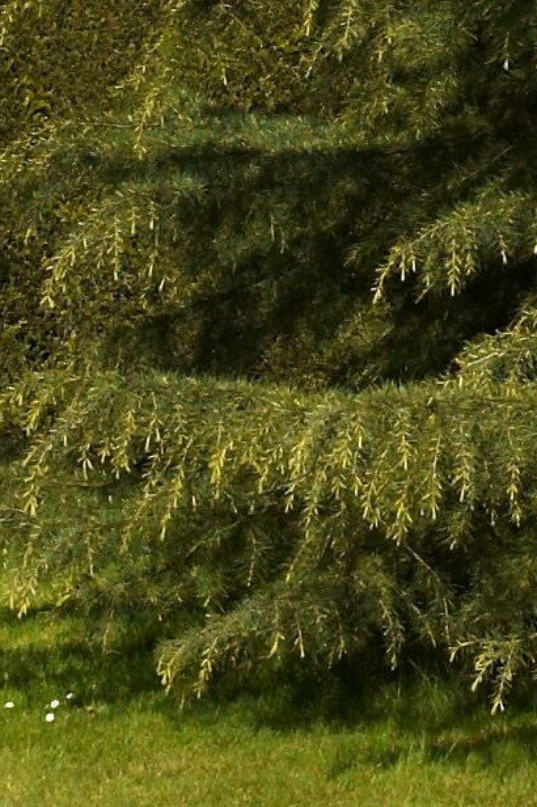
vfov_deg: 7.9
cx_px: 1126
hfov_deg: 5.4
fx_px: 5577
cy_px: -849
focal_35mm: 249
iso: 200
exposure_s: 1/400
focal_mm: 34
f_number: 10
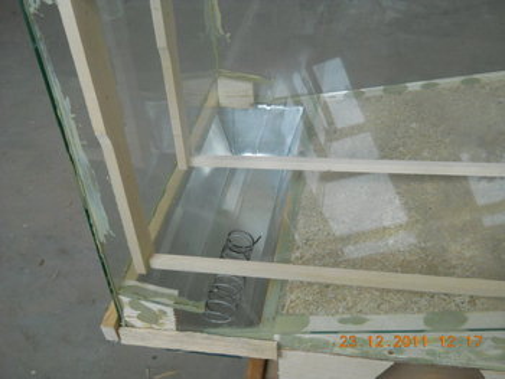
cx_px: 252
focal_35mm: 41
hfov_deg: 45.7
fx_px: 599
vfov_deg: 35.2
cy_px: 190
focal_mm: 6.72
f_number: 3.1
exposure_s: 1/60
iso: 400
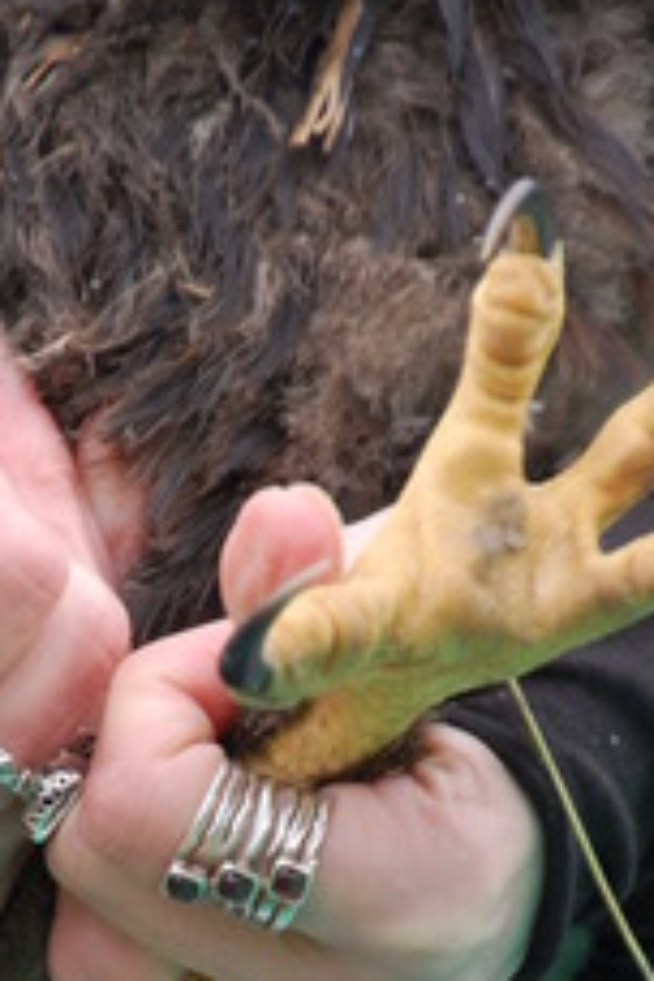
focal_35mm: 867
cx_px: 157
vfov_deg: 2.4
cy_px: 938
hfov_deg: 1.6
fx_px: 23624
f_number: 6.3
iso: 800
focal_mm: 250
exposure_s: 1/320
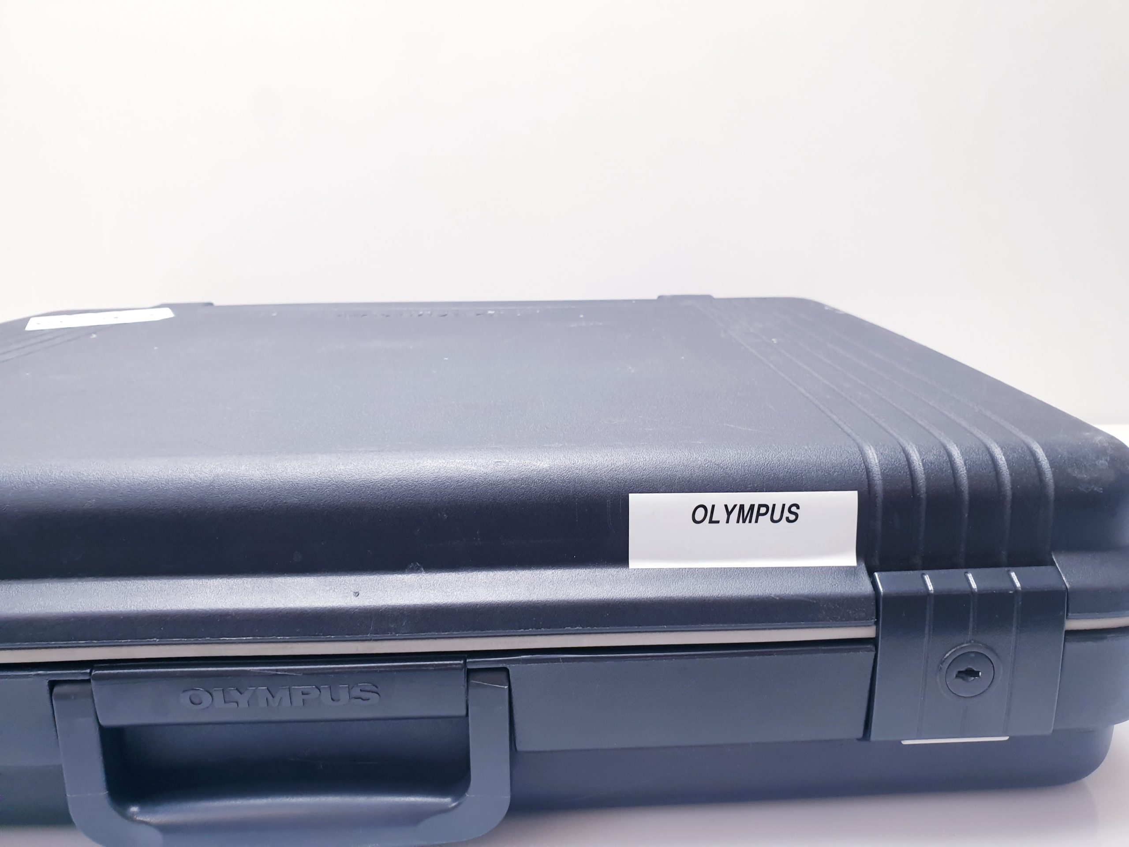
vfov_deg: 53.1
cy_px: 424
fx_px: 848
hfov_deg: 67.3
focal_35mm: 26
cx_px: 564
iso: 125
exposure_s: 1/50
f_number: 2.4
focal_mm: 4.3
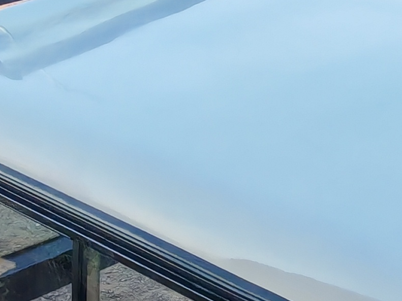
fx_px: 1057
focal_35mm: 91
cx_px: 517
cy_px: 530
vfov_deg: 14.4
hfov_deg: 19.9
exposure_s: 1/410
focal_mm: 1.96
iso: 50
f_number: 2.2
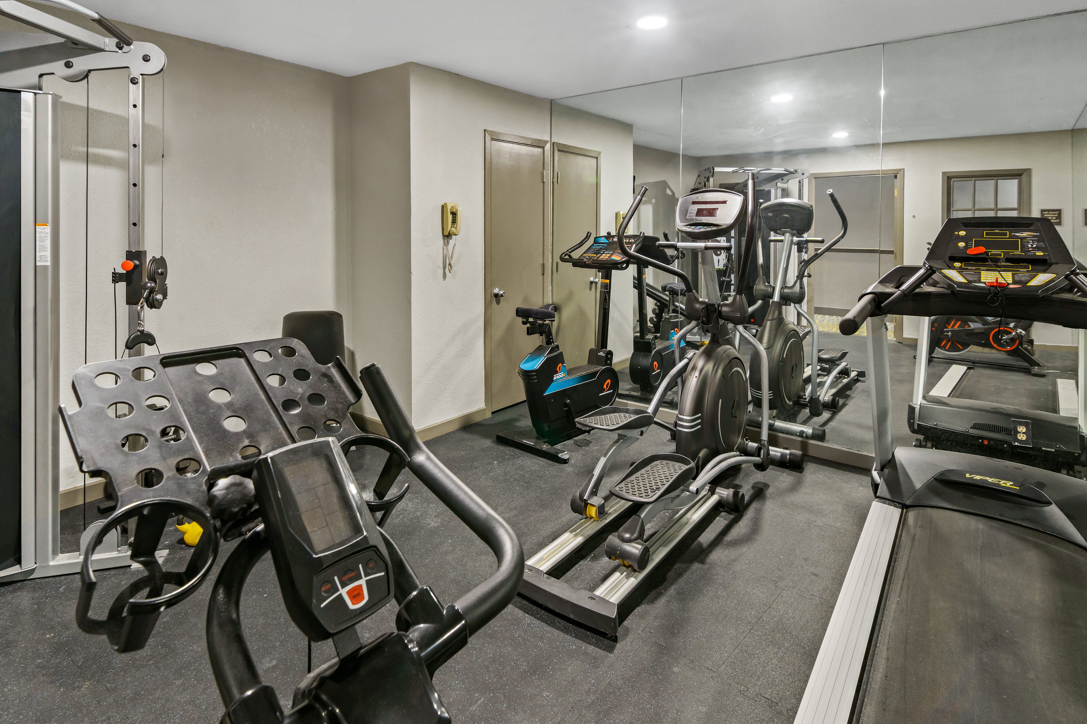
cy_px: 362
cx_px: 544
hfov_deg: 90.0
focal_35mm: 18
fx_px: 543
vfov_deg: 67.4
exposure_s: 1
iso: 800
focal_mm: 12
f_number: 6.7
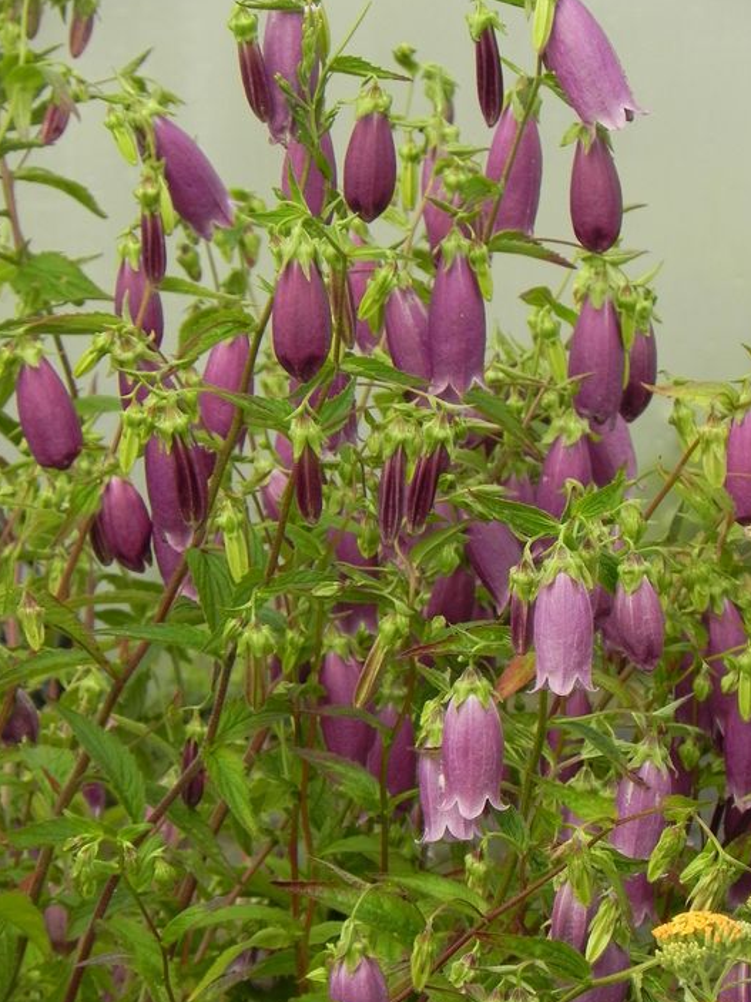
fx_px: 8131
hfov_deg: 5.3
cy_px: 509
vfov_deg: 7.1
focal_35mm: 281
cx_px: 419
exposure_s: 1/400
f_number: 5
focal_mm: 44
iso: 160
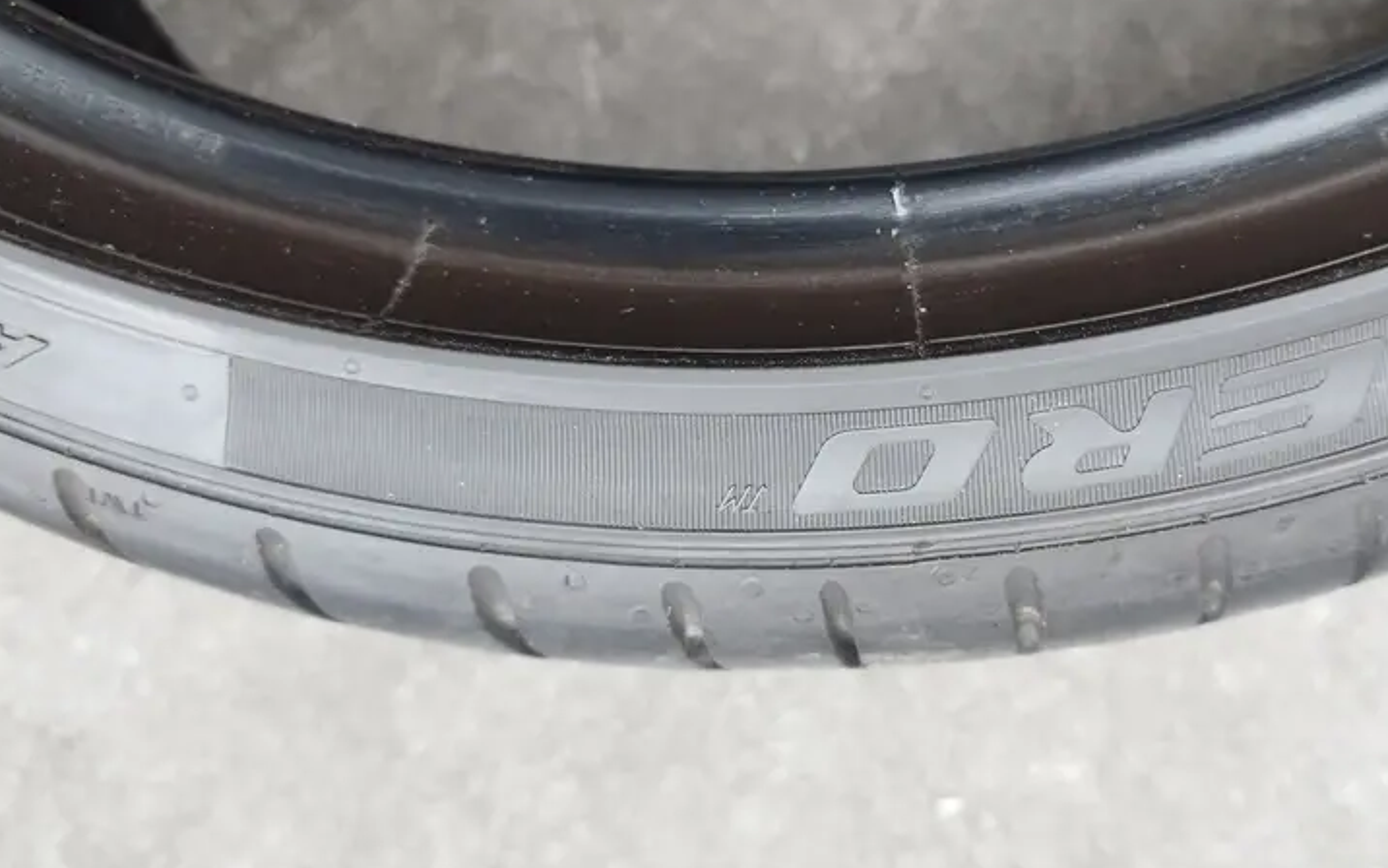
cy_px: 450
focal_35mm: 37
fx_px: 1400
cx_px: 822
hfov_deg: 52.4
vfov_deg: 34.5
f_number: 1.89
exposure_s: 1/50
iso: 450
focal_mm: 5.95
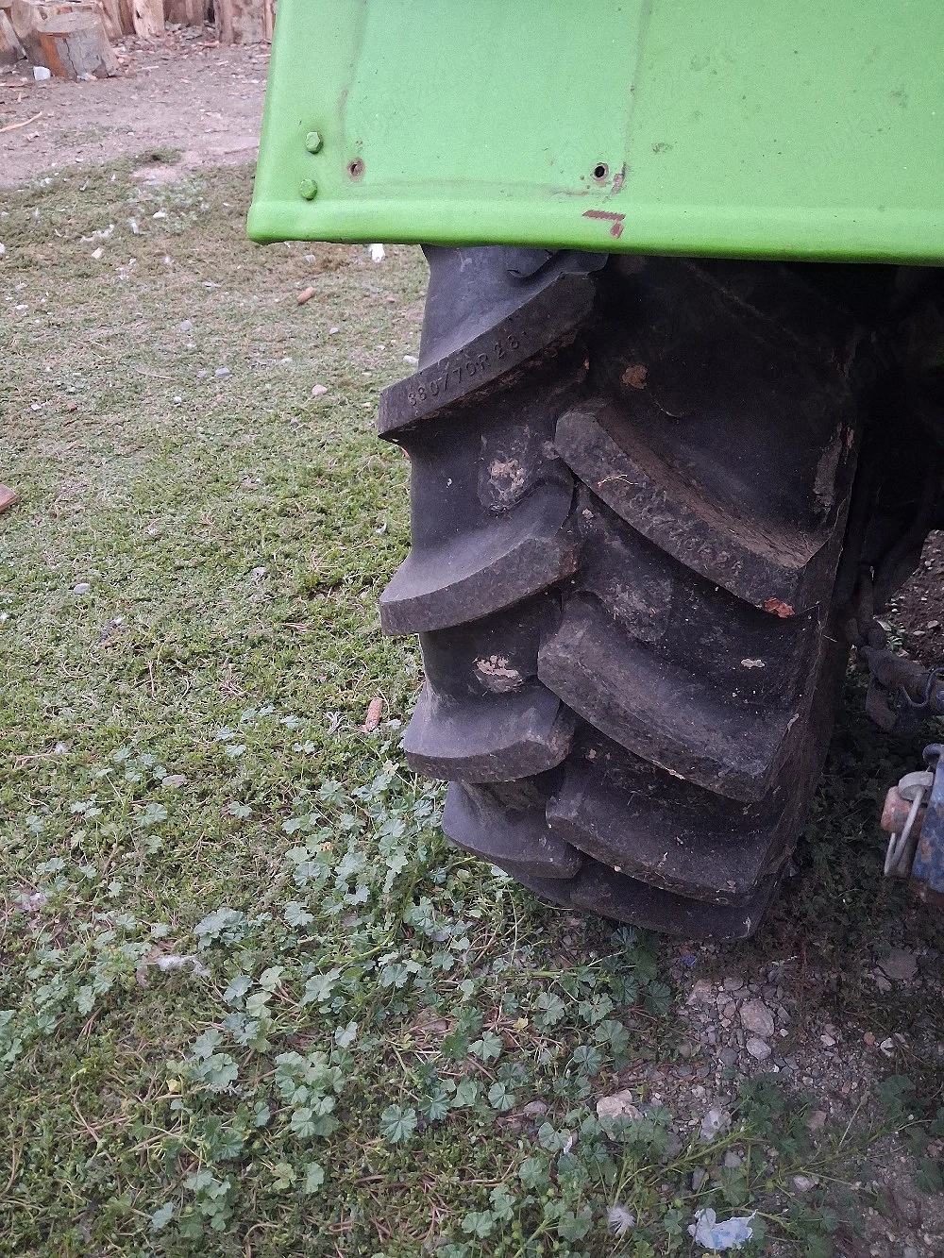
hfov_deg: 51.4
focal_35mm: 27
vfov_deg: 65.3
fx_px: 982
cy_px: 629
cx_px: 472
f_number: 1.8
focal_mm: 4
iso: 800
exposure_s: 1/25
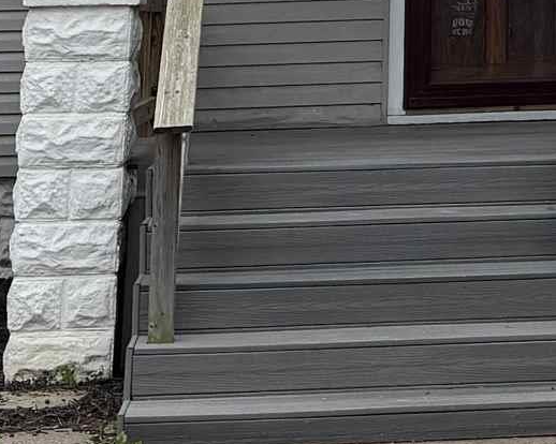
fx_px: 2286
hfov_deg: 13.5
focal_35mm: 139
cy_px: -494
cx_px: 663
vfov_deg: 10.1
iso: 80
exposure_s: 1/3584
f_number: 1.78
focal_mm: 6.76
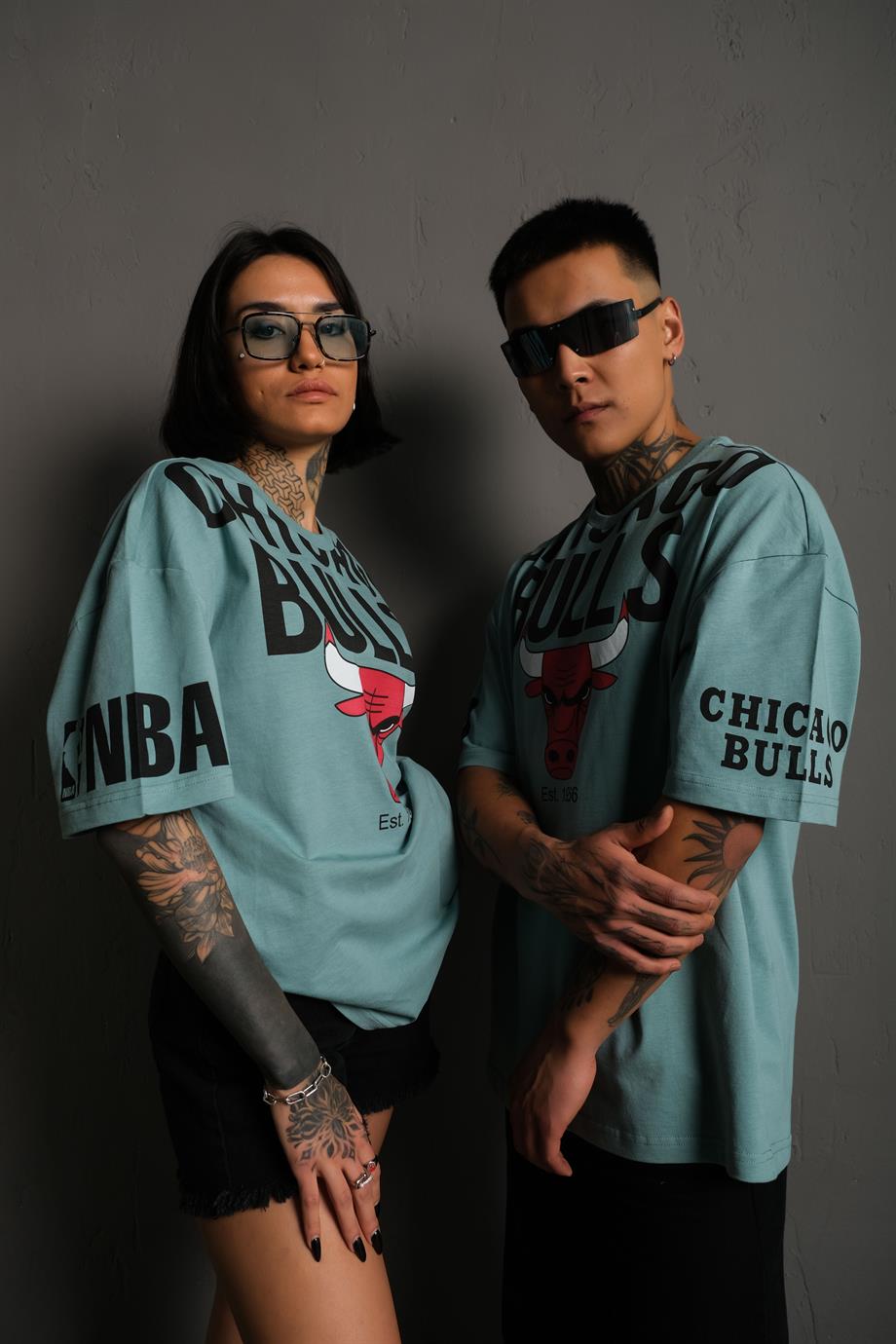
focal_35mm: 27
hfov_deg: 47.9
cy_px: 672
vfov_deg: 67.4
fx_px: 1008
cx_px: 448
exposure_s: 1/160
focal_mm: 18
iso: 160
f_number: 5
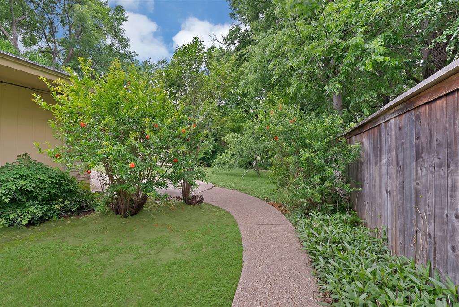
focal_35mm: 15
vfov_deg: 77.4
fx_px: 191
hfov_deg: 100.4
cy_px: 154
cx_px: 230
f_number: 9
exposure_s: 1/15
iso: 640
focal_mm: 15
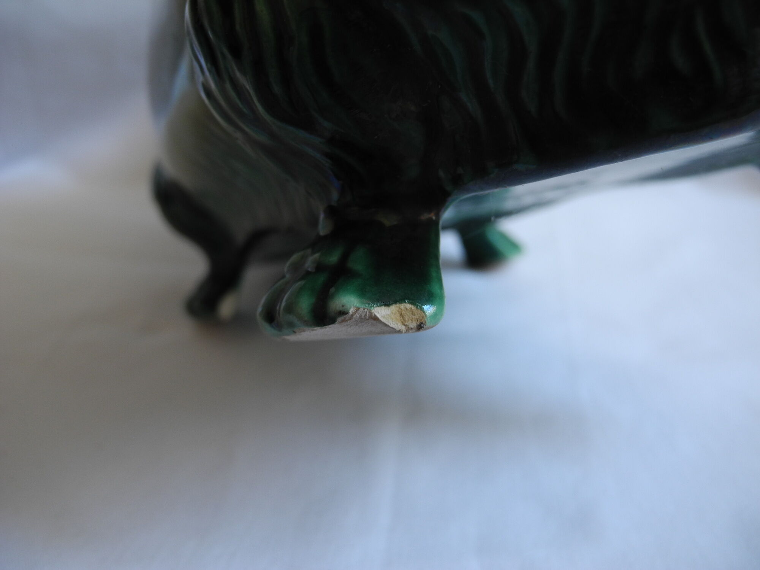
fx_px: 615
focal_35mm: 28
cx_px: 380
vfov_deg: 49.7
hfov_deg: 63.4
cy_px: 285
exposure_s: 1/30
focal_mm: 6
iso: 125
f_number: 2.8
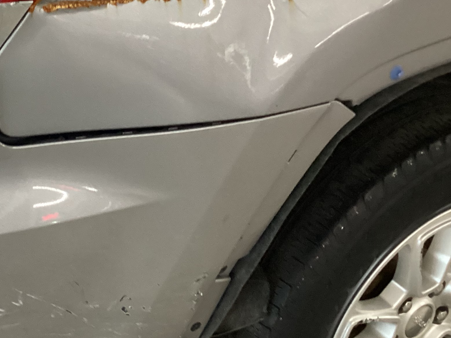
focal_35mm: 65
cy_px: 93
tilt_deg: -30.5
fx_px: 847
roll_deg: +1.1
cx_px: 83
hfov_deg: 29.1
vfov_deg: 22.4
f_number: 2.4
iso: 320
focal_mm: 3.3
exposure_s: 1/50
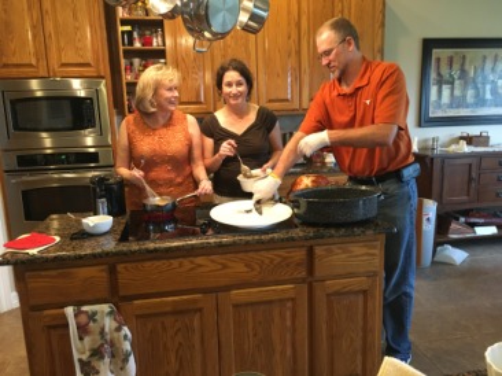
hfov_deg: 61.7
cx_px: 251
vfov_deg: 48.2
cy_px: 188
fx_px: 420
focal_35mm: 29
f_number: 2.2
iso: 200
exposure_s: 1/30
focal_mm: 4.15
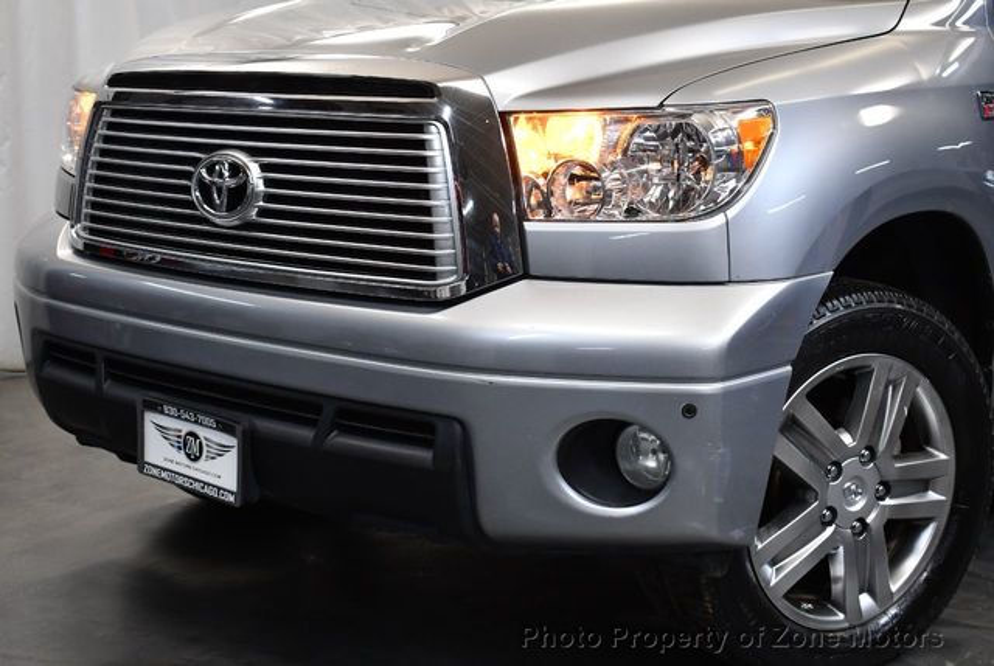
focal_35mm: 56
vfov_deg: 24.3
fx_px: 1549
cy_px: 333
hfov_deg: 35.6
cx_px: 497
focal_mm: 28
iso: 800
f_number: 4.2
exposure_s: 1/200
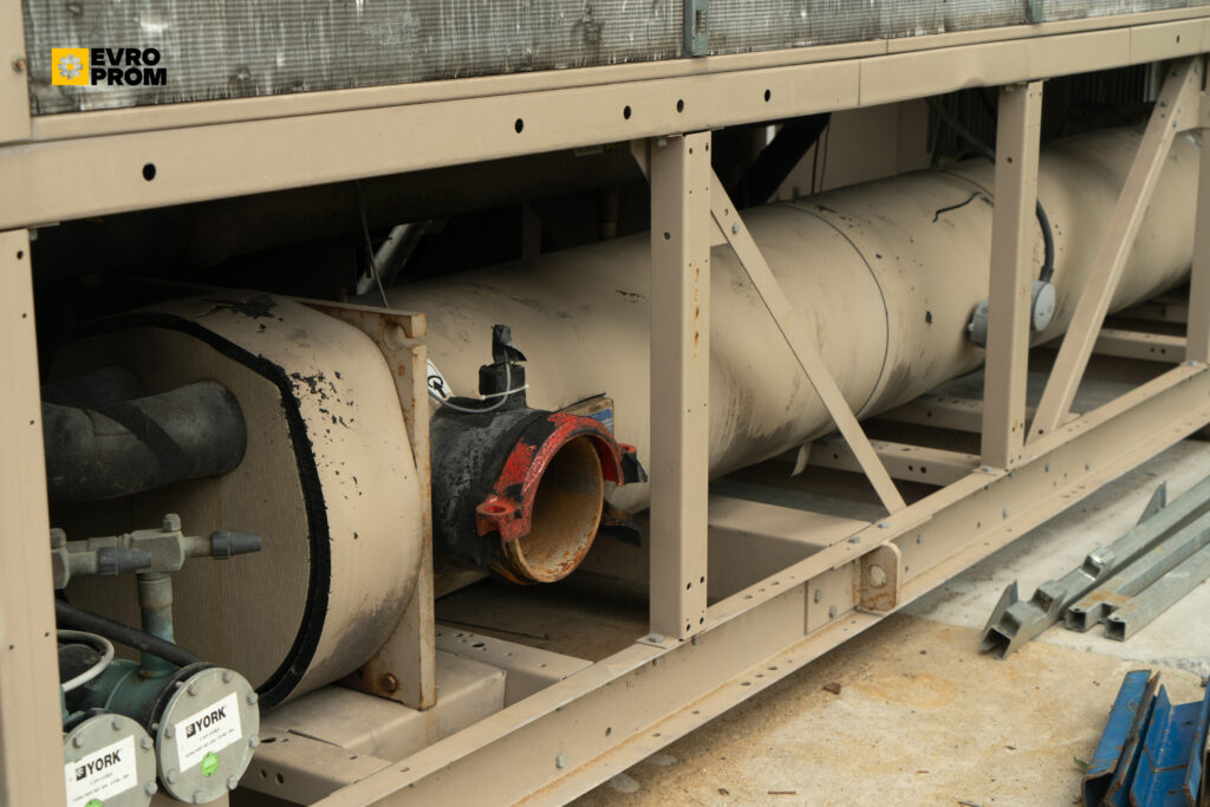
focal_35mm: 58
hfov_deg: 34.5
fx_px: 1950
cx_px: 605
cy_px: 404
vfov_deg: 23.4
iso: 250
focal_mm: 58
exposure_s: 1/160
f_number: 6.3
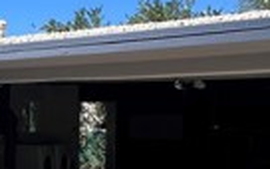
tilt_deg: -0.3
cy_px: 137
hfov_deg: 28.2
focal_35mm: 65
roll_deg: -1.2
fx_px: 478
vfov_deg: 19.8
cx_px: -40
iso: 32
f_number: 1.8
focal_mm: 1.57
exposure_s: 1/747
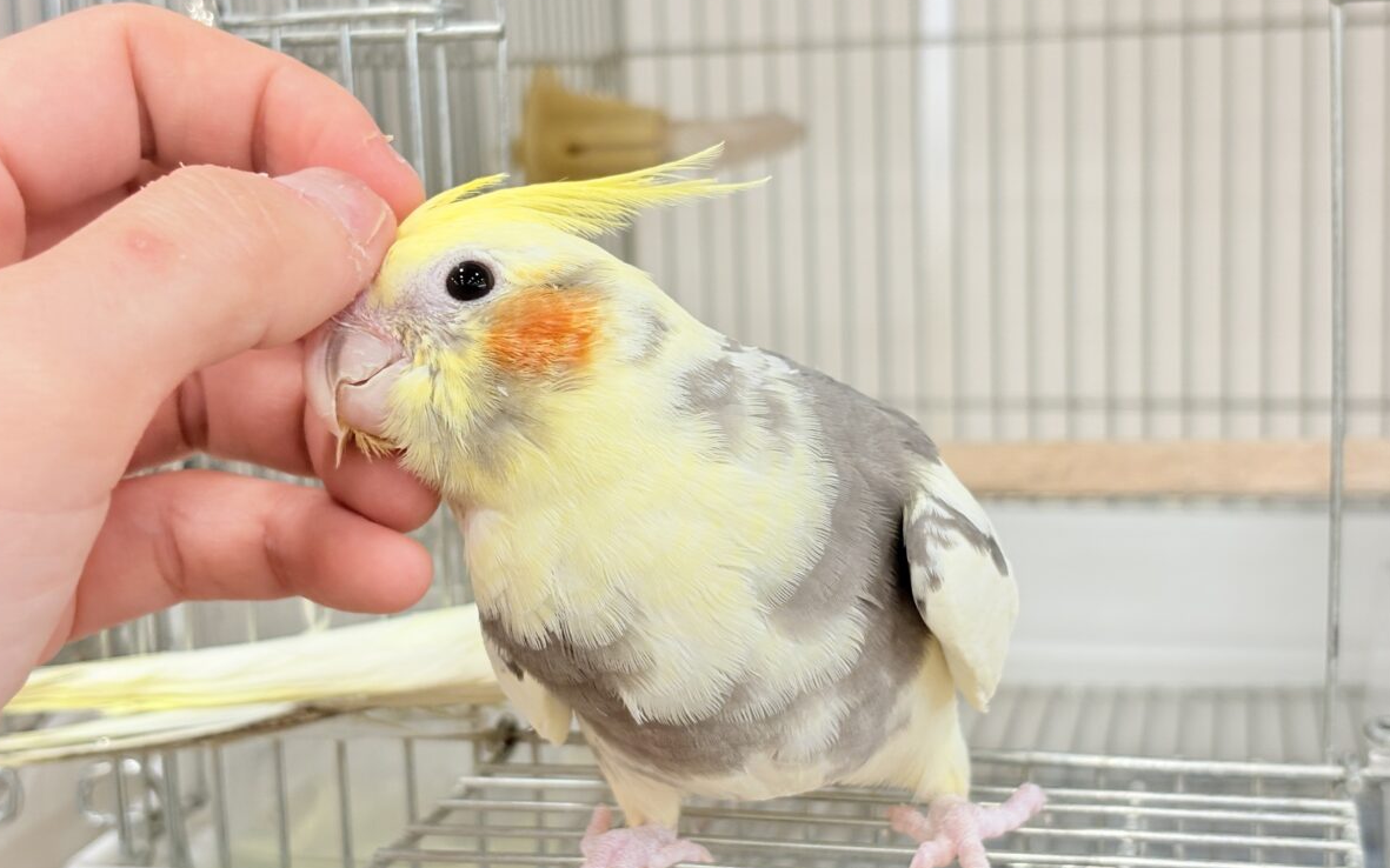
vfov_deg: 23.1
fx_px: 2121
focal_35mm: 56
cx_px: 691
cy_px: 380
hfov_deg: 36.3
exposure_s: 1/50
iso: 64
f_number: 1.6
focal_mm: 5.96
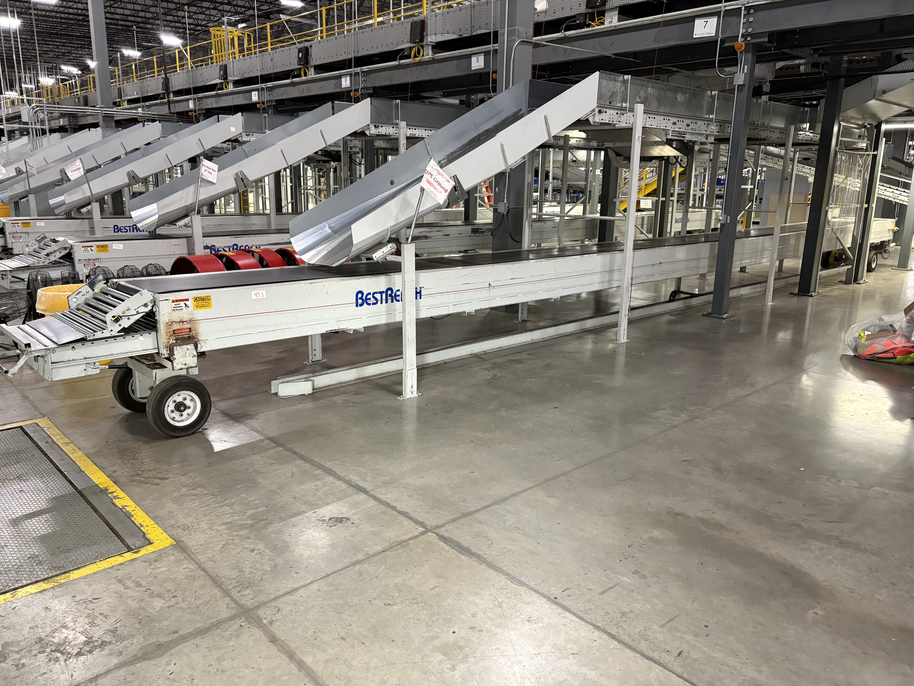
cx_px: 457
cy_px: 343
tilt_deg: -15.2
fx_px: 687
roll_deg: -0.6
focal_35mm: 26
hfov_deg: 67.3
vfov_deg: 53.1
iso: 320
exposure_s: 1/60
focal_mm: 5.96
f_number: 1.6
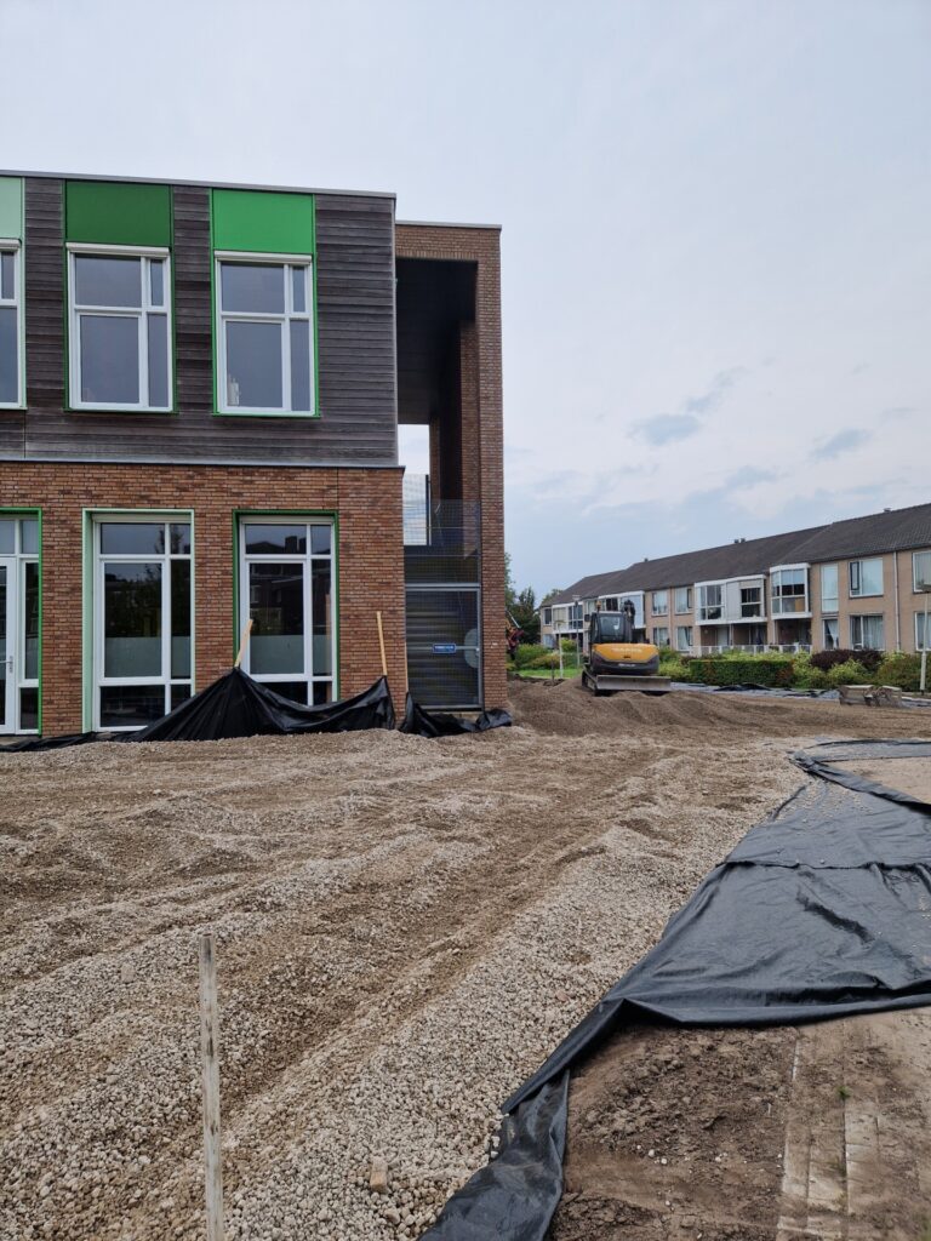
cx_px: 466
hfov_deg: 58.9
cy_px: 620
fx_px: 825
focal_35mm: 23
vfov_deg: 73.9
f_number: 1.8
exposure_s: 1/443
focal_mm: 5.4
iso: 50
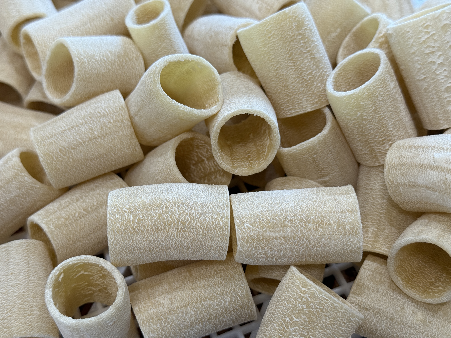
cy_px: 169
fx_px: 625
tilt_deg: -53.4
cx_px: 226
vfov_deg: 30.3
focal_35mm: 48
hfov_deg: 39.7
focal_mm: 6.76
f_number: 1.78
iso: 80
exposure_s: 1/120
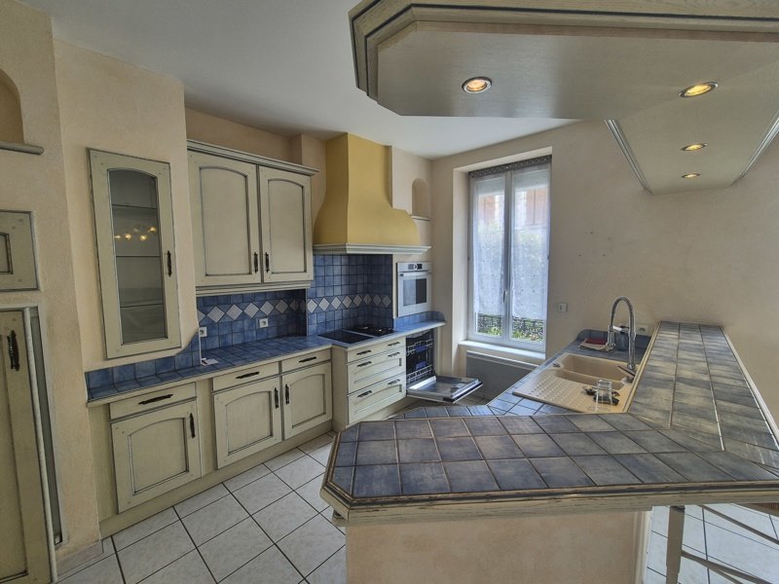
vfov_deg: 89.9
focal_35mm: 13
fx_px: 293
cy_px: 292
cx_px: 390
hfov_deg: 106.2
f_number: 2.2
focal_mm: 2.2
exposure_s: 1/100
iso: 50
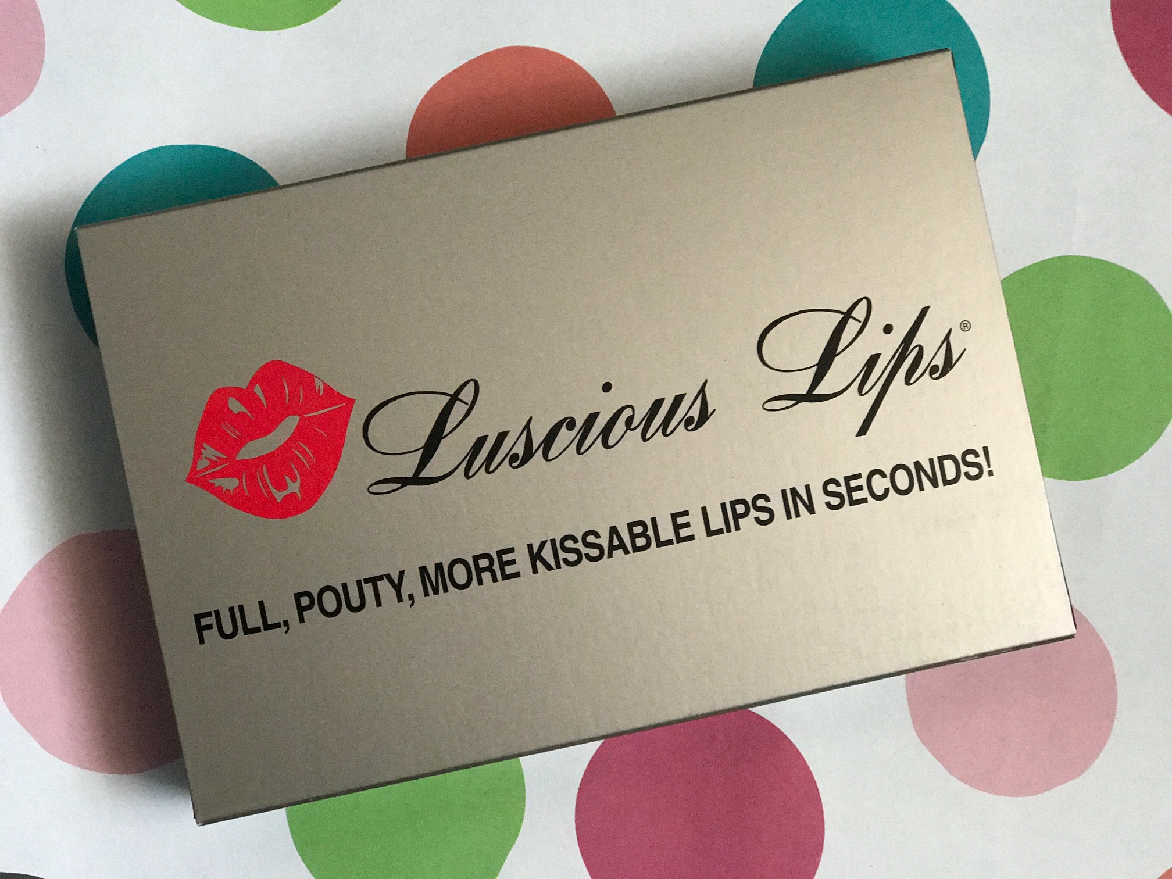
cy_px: 440
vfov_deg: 25.7
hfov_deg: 33.8
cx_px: 586
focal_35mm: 57
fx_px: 1930
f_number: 2.8
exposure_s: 1/60
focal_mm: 6.6
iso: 320
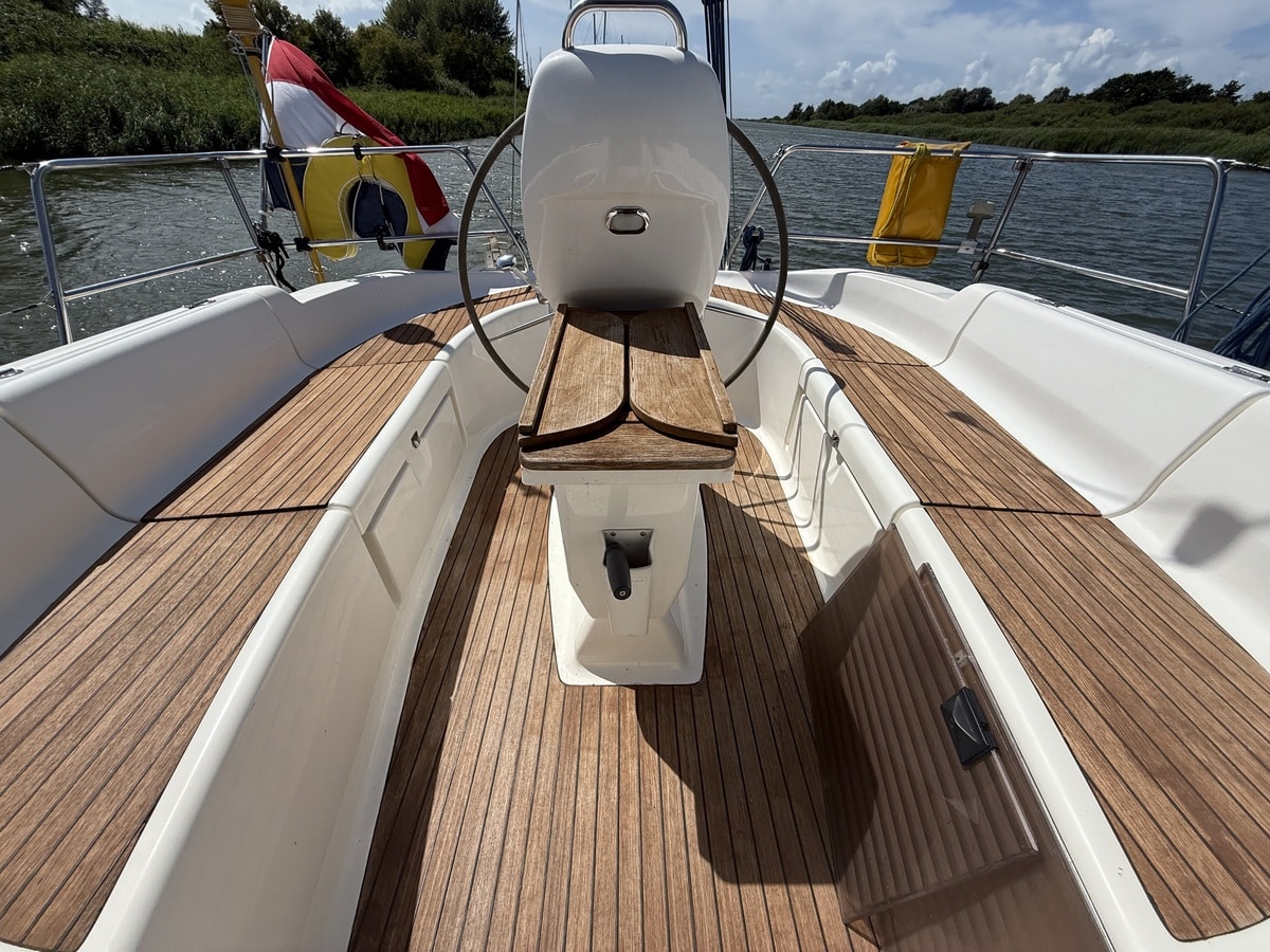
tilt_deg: -32.5
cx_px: 635
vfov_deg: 85.7
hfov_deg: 102.1
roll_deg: -2.7
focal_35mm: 14
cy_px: 476
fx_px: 514
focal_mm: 2.22
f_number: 2.2
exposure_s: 1/5155
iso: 64
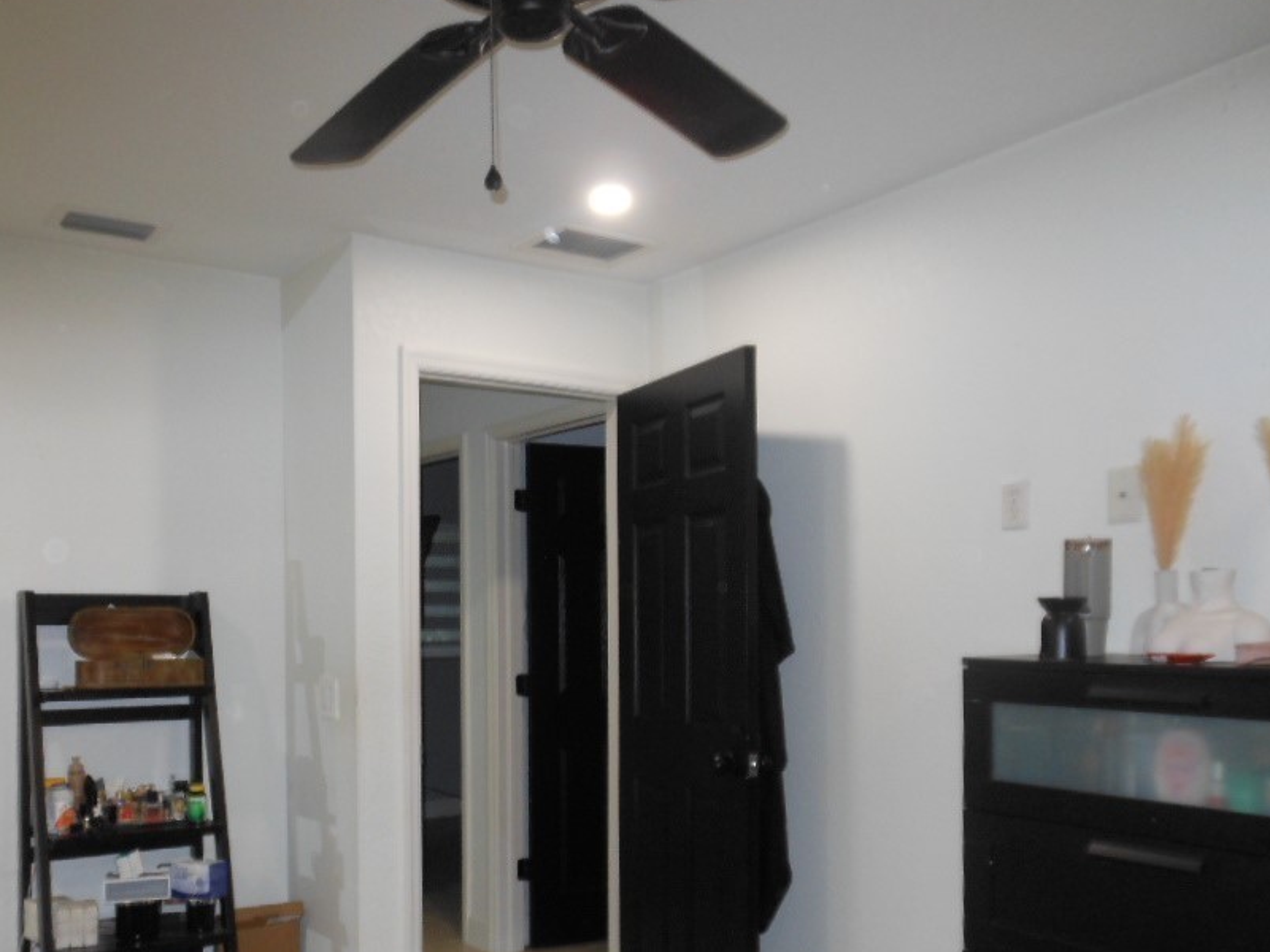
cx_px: 519
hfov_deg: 56.5
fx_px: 1174
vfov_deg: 44.0
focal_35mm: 32
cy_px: 562
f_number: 3.2
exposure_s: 1/25
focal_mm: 4.5
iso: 200
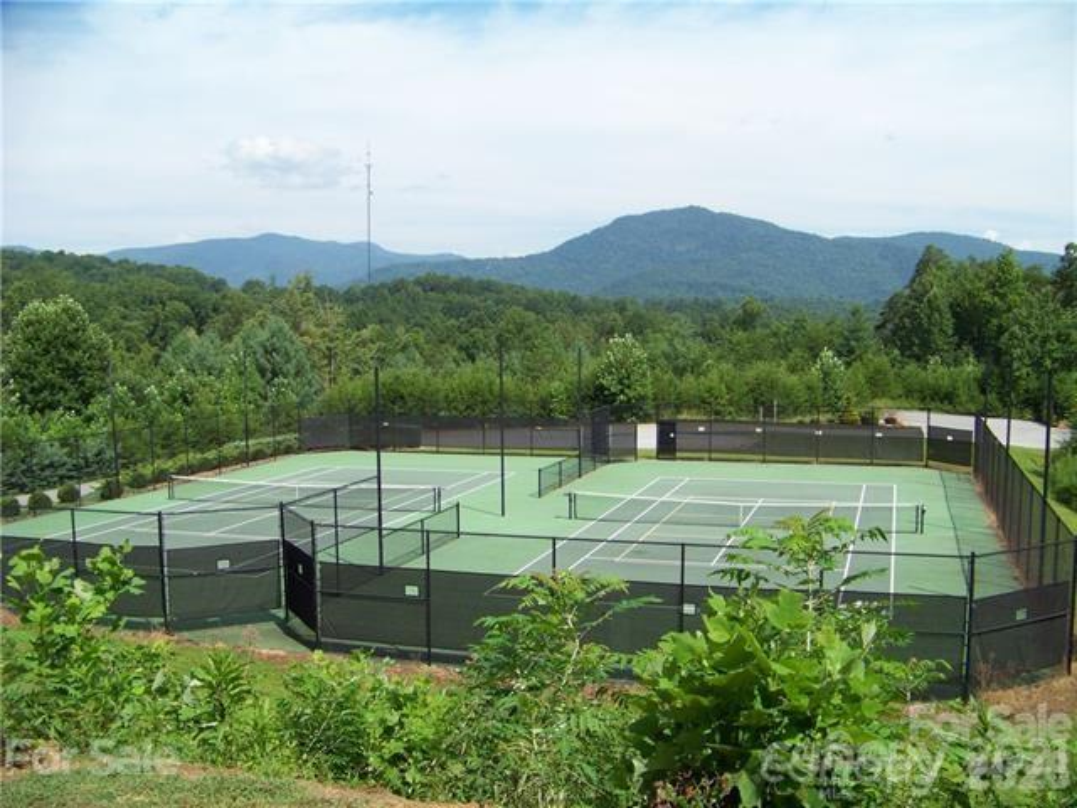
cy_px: 404
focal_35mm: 36
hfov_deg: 51.4
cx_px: 538
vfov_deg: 39.7
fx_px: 1120
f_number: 2.8
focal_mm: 5.85
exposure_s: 1/1000
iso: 67
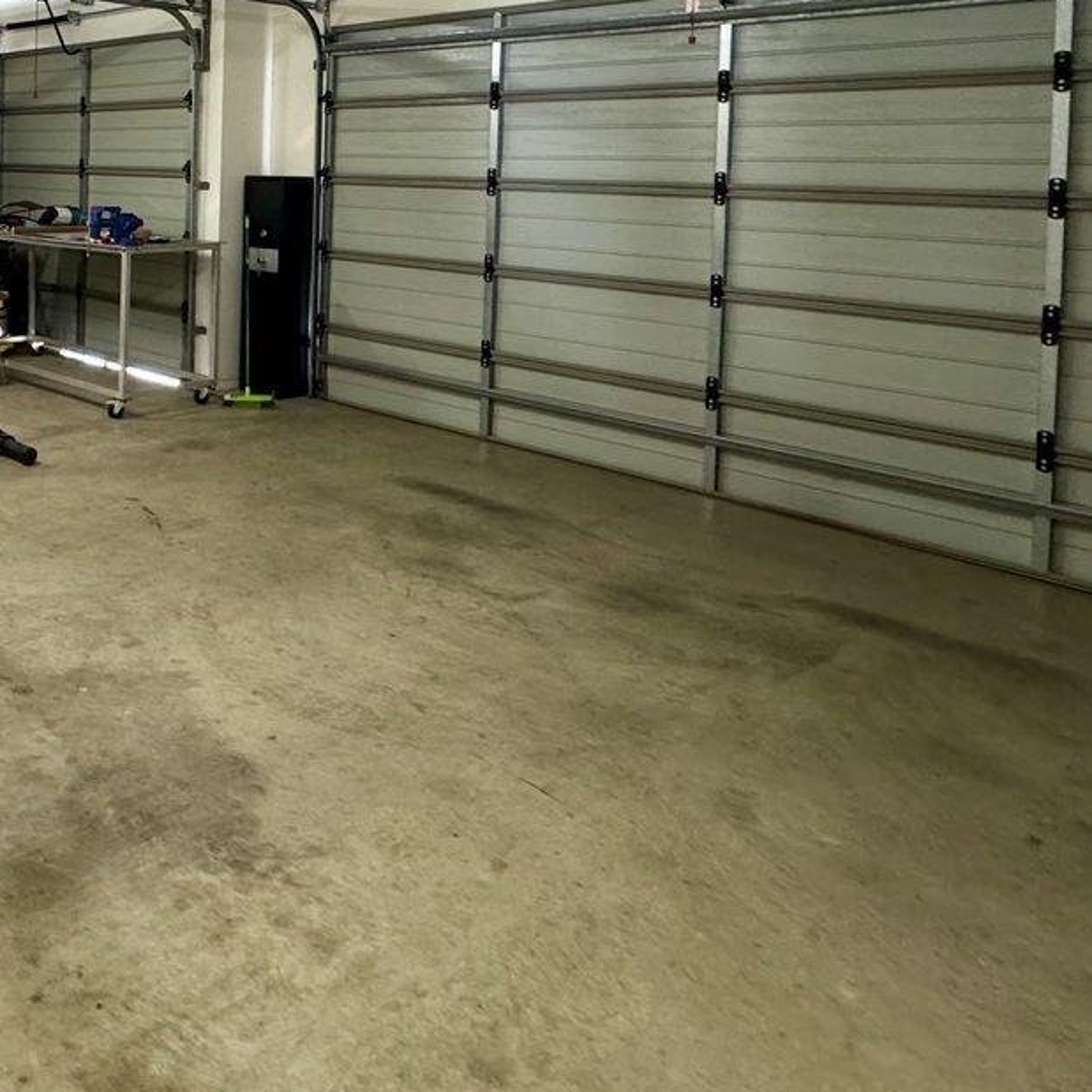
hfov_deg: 47.2
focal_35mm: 30
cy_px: 191
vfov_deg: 50.2
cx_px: 64
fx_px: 1071
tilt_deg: -2.8
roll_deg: -0.9
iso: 320
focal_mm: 2.22
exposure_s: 1/50
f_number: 2.2
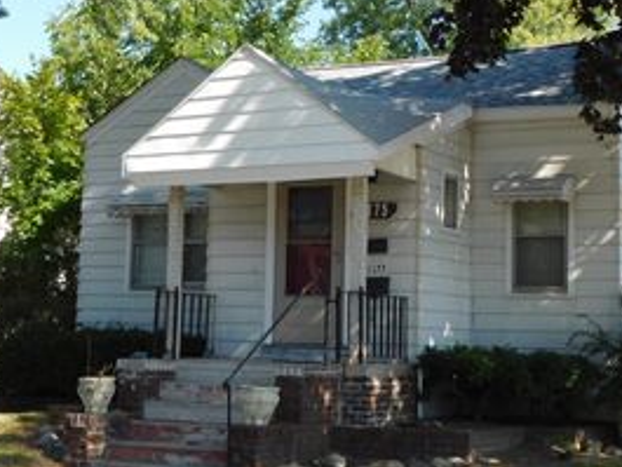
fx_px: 1222
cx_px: 364
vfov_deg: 21.6
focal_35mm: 68
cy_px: 198
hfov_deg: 28.5
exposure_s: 1/500
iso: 125
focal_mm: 6.3
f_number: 3.5
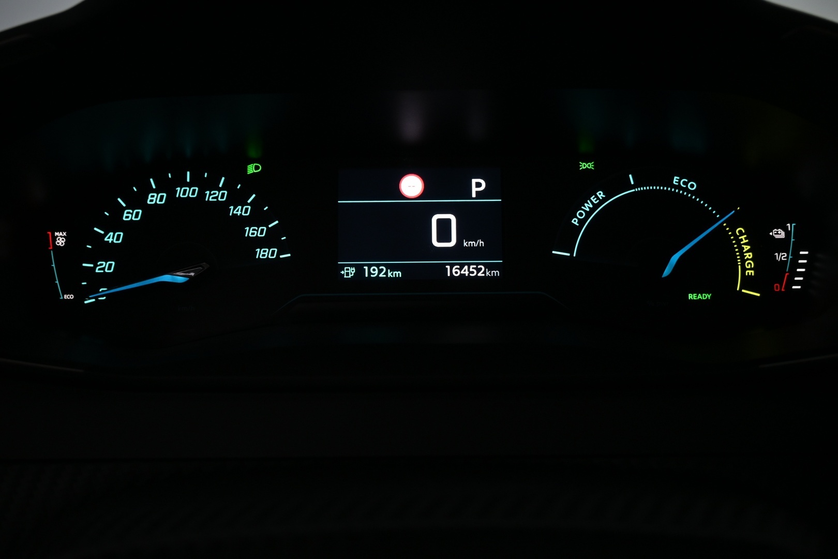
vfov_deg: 36.2
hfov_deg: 52.2
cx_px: 419
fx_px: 855
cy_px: 280
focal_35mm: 37
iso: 360
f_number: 4.2
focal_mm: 24.5
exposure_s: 1/40
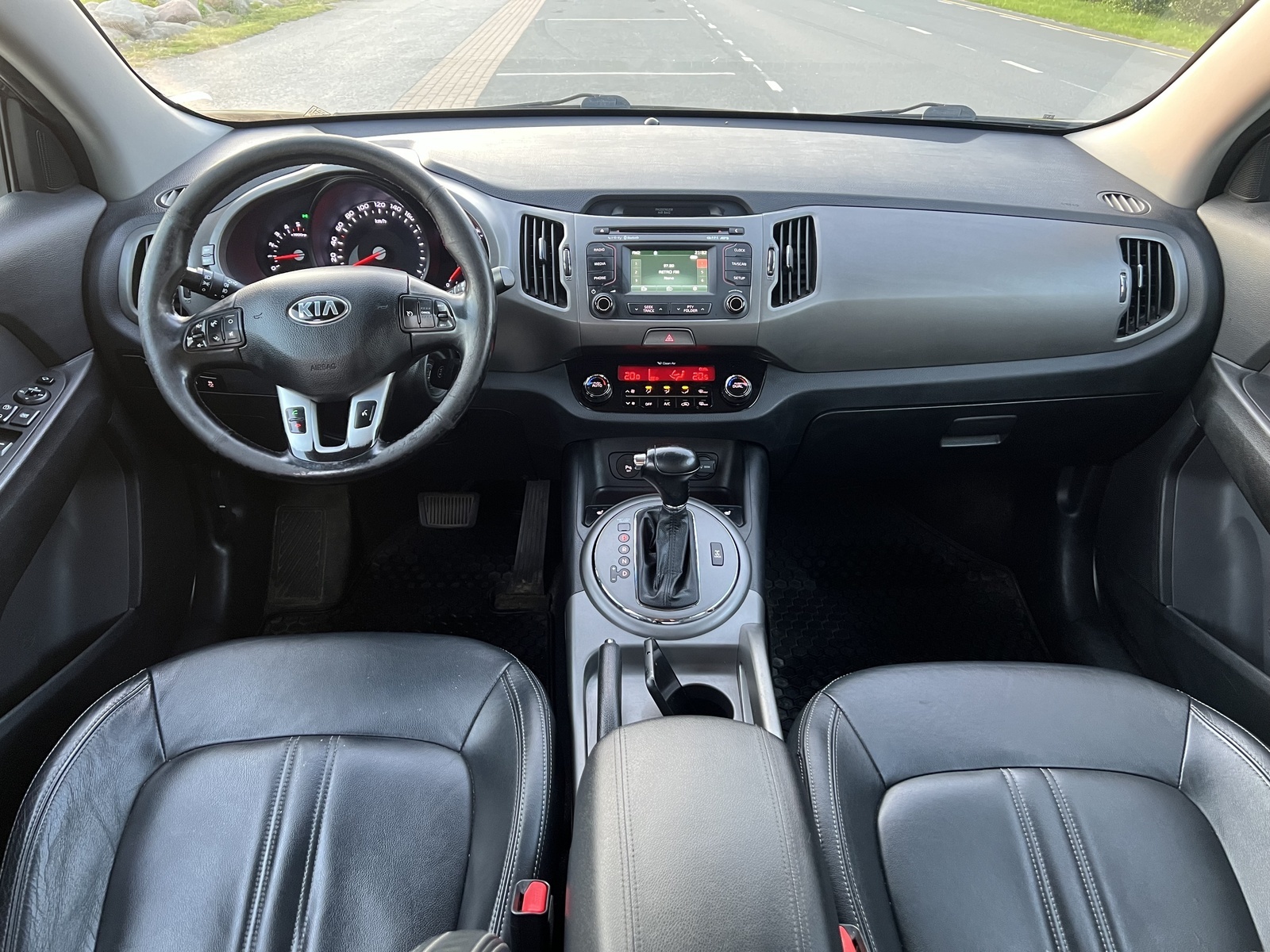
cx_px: 635
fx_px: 954
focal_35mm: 26
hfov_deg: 67.3
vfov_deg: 53.1
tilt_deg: -29.8
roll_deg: -2.5
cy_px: 476
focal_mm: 5.7
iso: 400
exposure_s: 1/60
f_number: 1.5
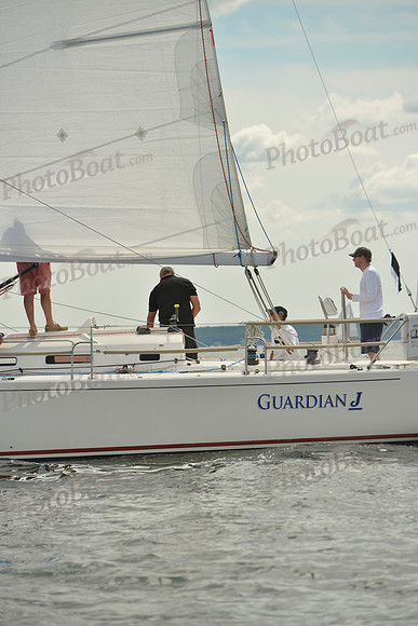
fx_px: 3481
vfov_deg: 10.3
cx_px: 209
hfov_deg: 6.9
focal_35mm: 200
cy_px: 313
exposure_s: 1/1000
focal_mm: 200
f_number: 8
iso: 200
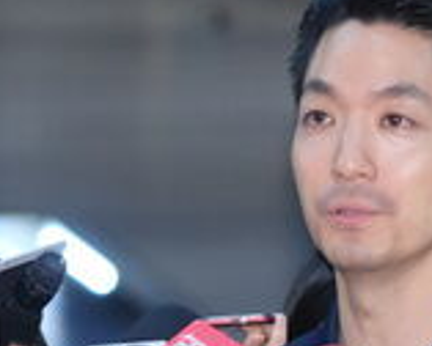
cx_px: 393
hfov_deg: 4.5
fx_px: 5479
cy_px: 221
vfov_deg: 3.6
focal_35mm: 428
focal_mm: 119.2
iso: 3200
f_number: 2.8
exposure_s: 1/200
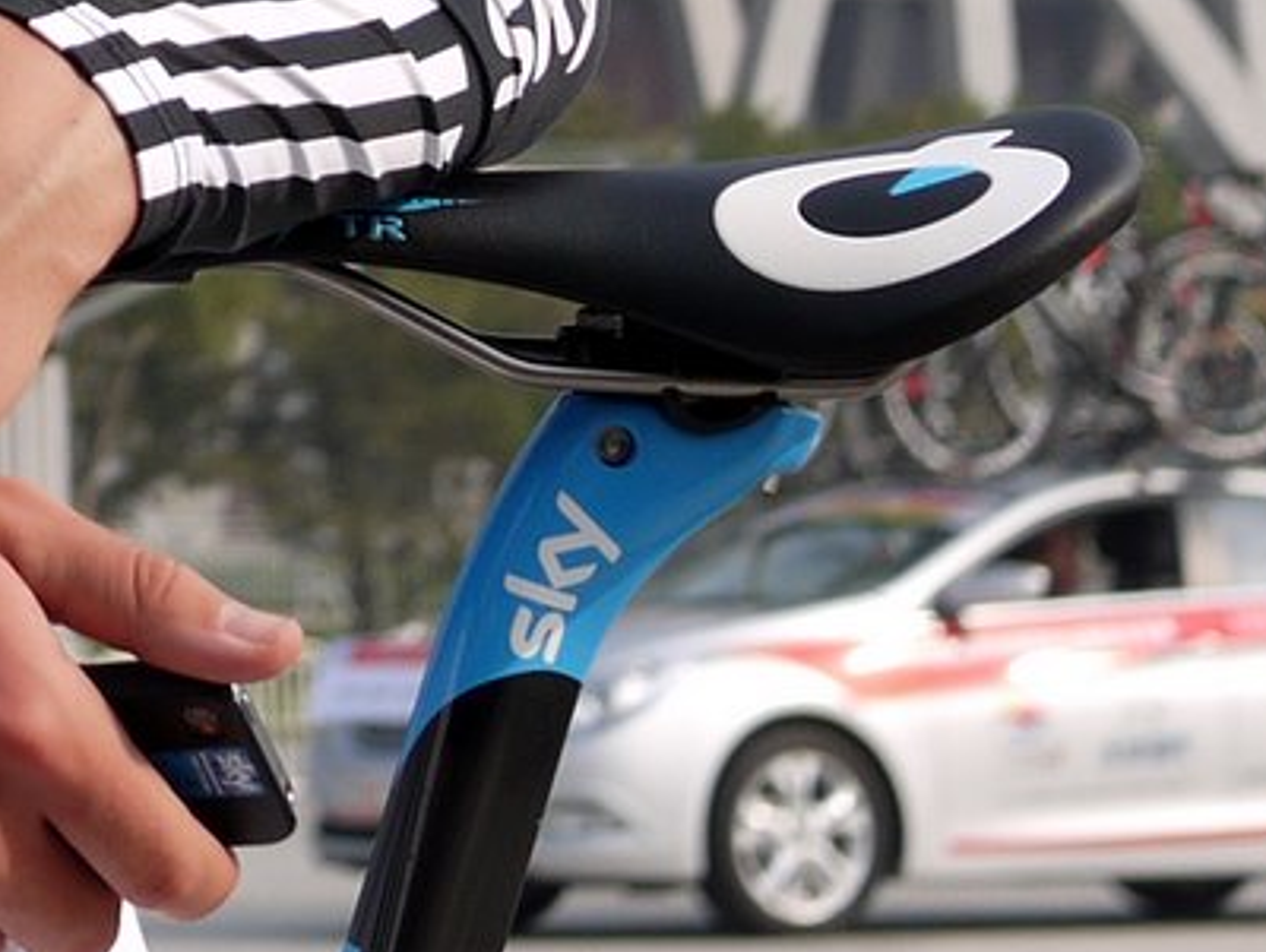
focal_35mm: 160
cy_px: -908
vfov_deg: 8.8
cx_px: -560
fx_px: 5859
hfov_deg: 11.9
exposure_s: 1/2000
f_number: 2.8
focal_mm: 20
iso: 100
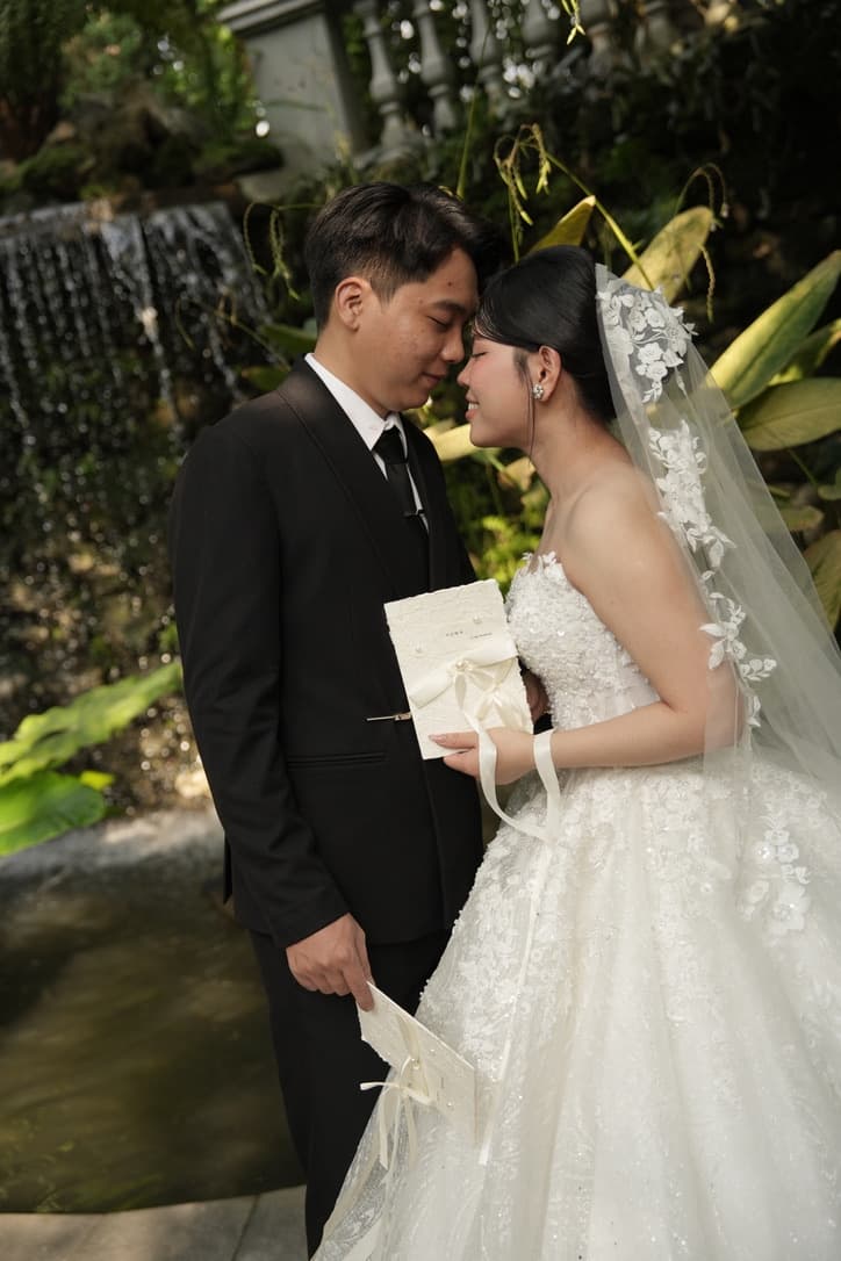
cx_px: 420
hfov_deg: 33.4
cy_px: 630
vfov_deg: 48.5
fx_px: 1402
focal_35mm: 40
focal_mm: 40
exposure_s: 1/640
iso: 320
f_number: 2.8
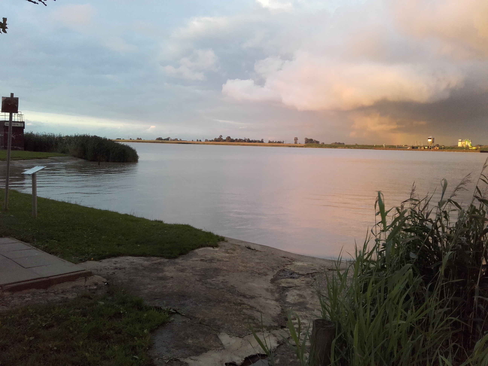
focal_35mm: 31
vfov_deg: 45.4
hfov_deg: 58.4
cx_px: 244
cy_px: 183
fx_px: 437
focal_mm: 3.31
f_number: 2.2
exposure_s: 1/50
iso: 60
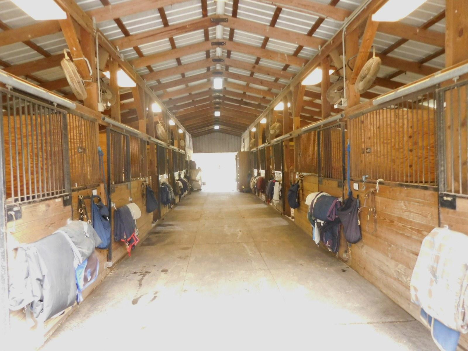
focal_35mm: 25
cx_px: 234
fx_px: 338
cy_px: 176
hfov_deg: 69.4
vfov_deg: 54.9
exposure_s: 1/25
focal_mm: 4.5
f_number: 3.3
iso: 640
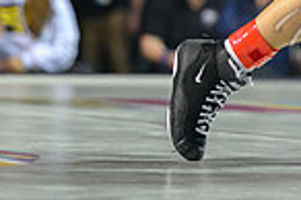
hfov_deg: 4.2
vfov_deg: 2.8
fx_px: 4076
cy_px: -253
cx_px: 438
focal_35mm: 488
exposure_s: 1/800
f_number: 2.8
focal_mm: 102
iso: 5000
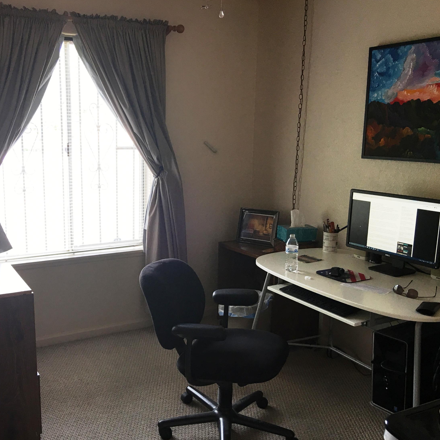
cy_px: 223
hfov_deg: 46.6
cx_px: 154
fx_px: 503
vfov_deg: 47.2
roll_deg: -0.3
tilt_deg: -9.0
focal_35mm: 35
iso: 25
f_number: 2.2
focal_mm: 4.15
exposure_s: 1/30
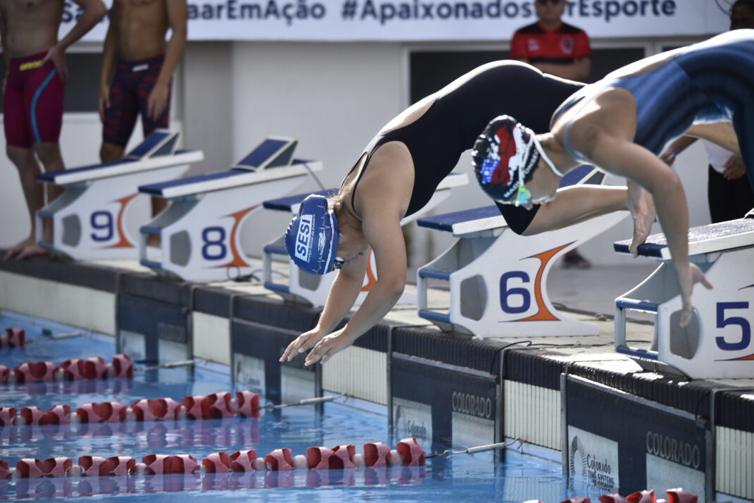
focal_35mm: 271
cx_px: 377
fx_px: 5675
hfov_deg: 7.6
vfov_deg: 5.1
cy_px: 251
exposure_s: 1/1000
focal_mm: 270
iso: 320
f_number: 6.3
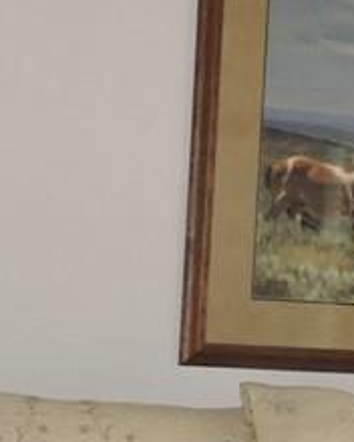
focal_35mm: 170
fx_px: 2226
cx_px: 465
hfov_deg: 8.9
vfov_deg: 11.0
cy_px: 619
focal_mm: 4.3
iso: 200
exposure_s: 1/30
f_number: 3
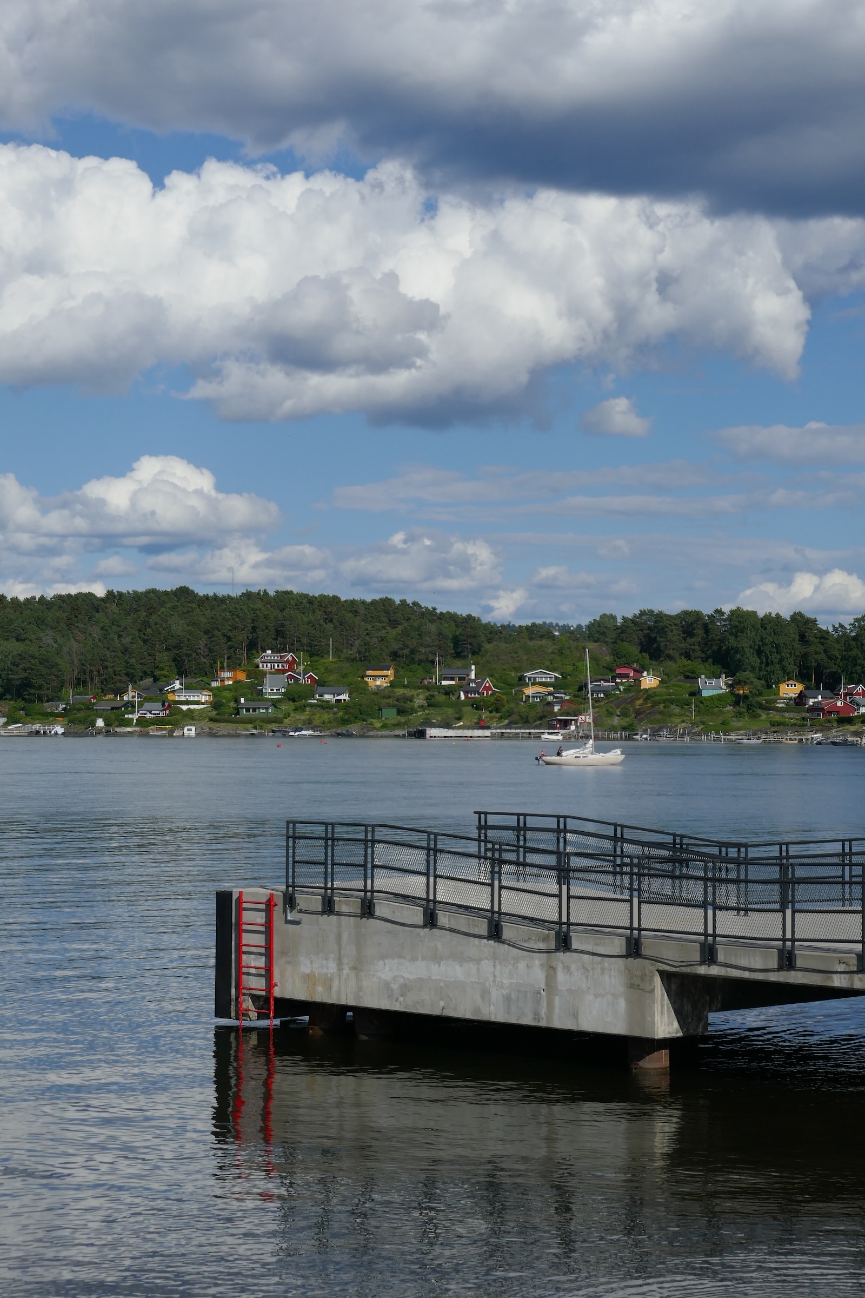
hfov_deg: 17.3
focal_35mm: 79
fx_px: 2847
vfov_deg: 25.7
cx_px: 432
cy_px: 649
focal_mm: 28.7
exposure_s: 1/1000
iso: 200
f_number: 8
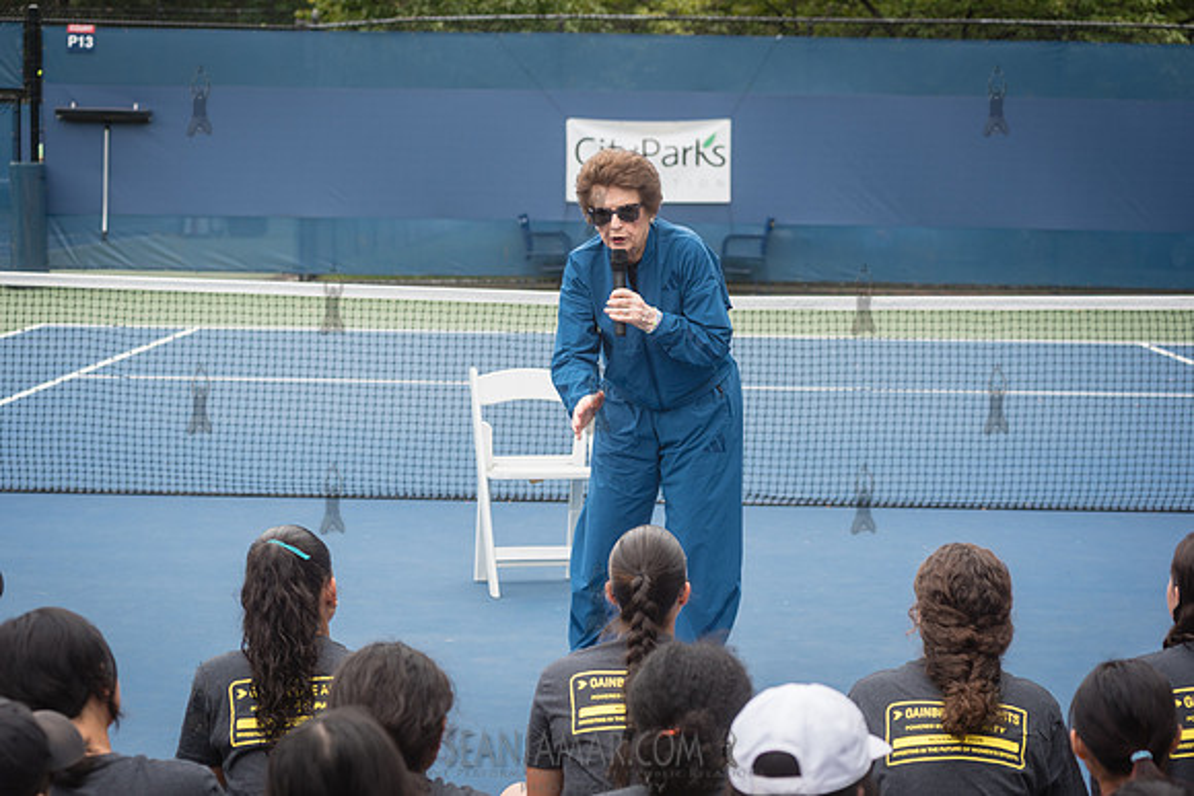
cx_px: 597
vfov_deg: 17.1
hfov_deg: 25.4
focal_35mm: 80
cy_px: 398
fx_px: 2654
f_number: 4.5
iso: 200
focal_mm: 80
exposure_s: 1/250
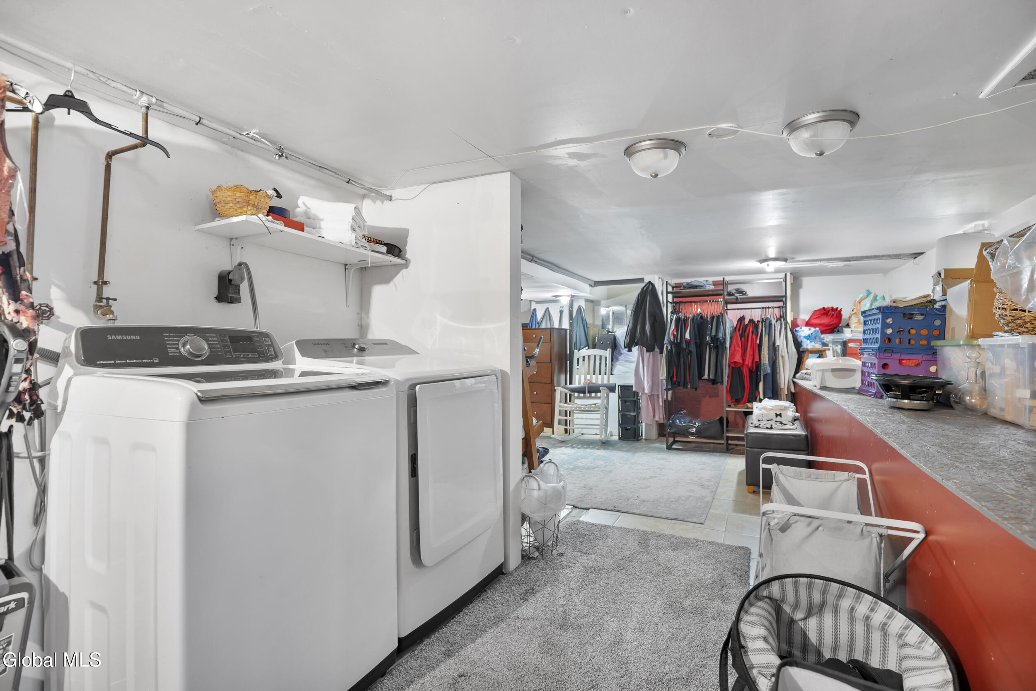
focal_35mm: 16
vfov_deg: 73.8
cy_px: 346
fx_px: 460
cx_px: 518
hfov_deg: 96.7
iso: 500
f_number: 4
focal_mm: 16
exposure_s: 1/2
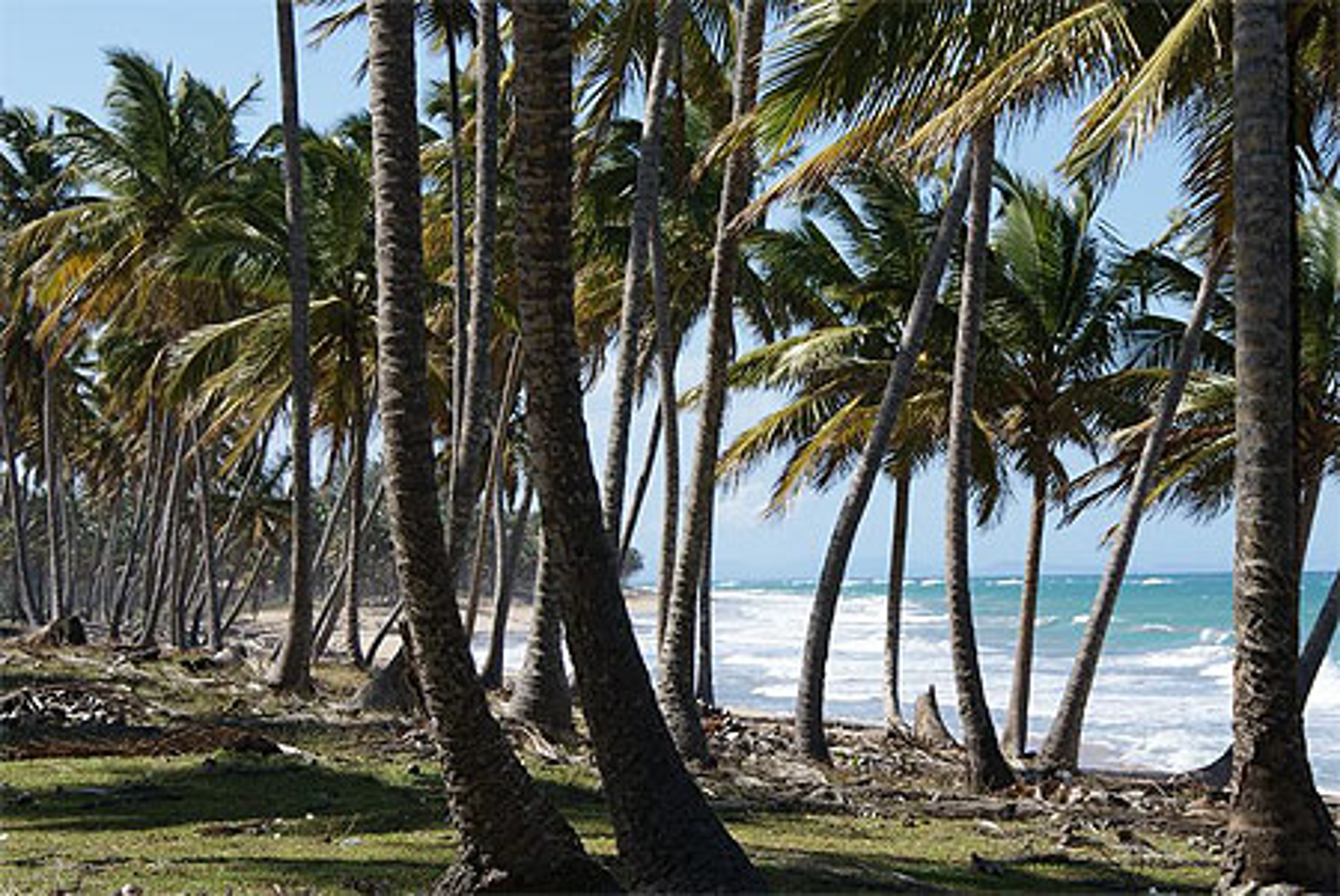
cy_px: 448
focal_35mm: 105
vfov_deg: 13.1
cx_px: 670
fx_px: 3912
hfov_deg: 19.4
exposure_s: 1/160
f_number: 10
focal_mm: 70
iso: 100
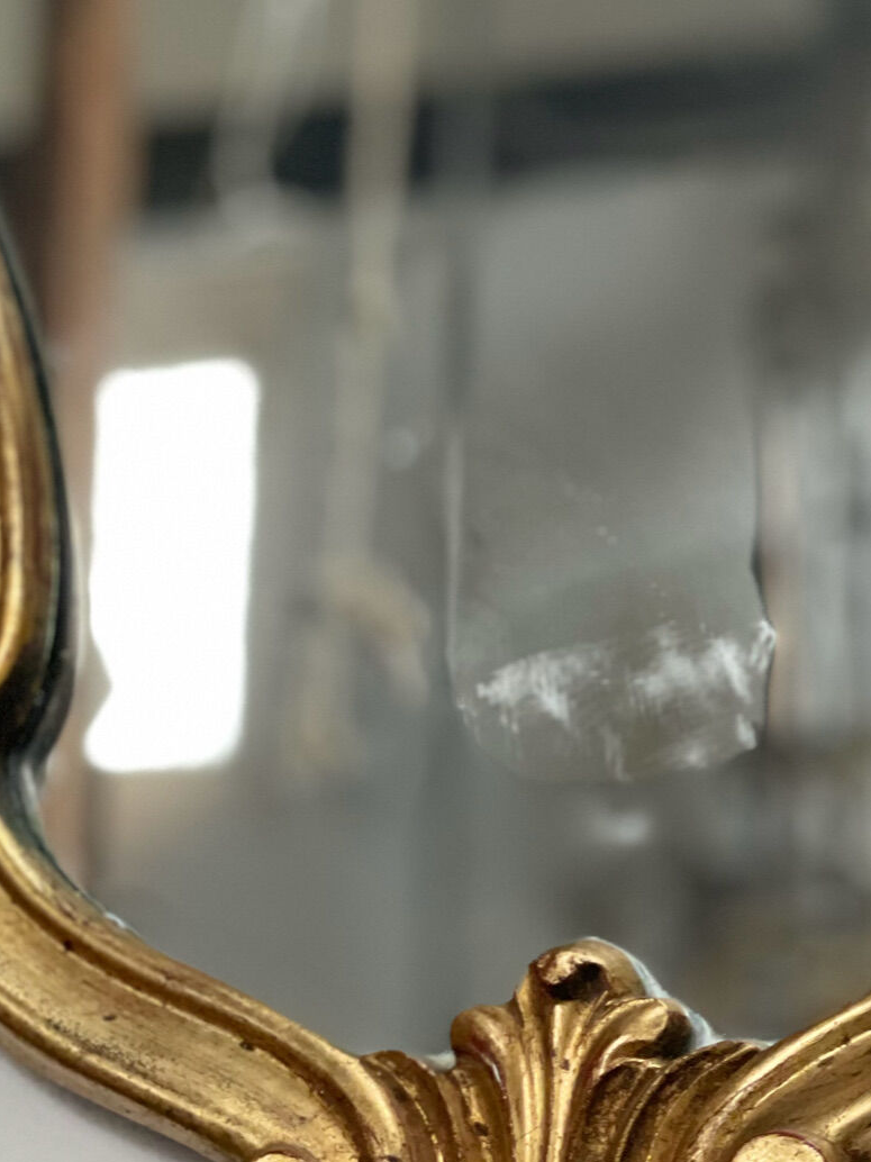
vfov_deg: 19.1
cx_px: 789
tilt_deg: +19.6
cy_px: 504
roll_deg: -1.6
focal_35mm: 103
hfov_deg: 14.2
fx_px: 3457
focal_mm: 6
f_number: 2
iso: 250
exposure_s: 1/102
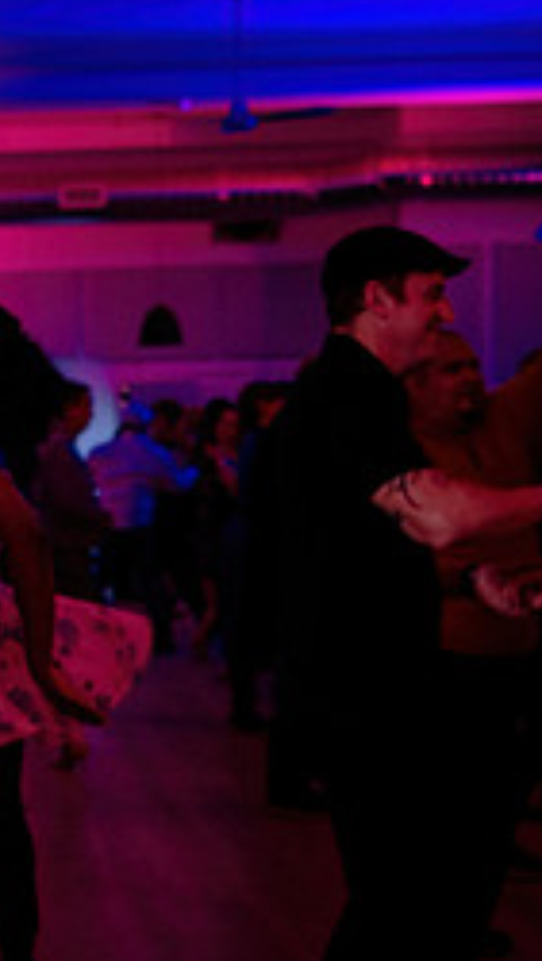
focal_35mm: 85
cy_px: 590
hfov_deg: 13.6
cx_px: -225
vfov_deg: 24.9
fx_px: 2167
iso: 800
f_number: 3.5
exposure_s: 1/60
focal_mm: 31
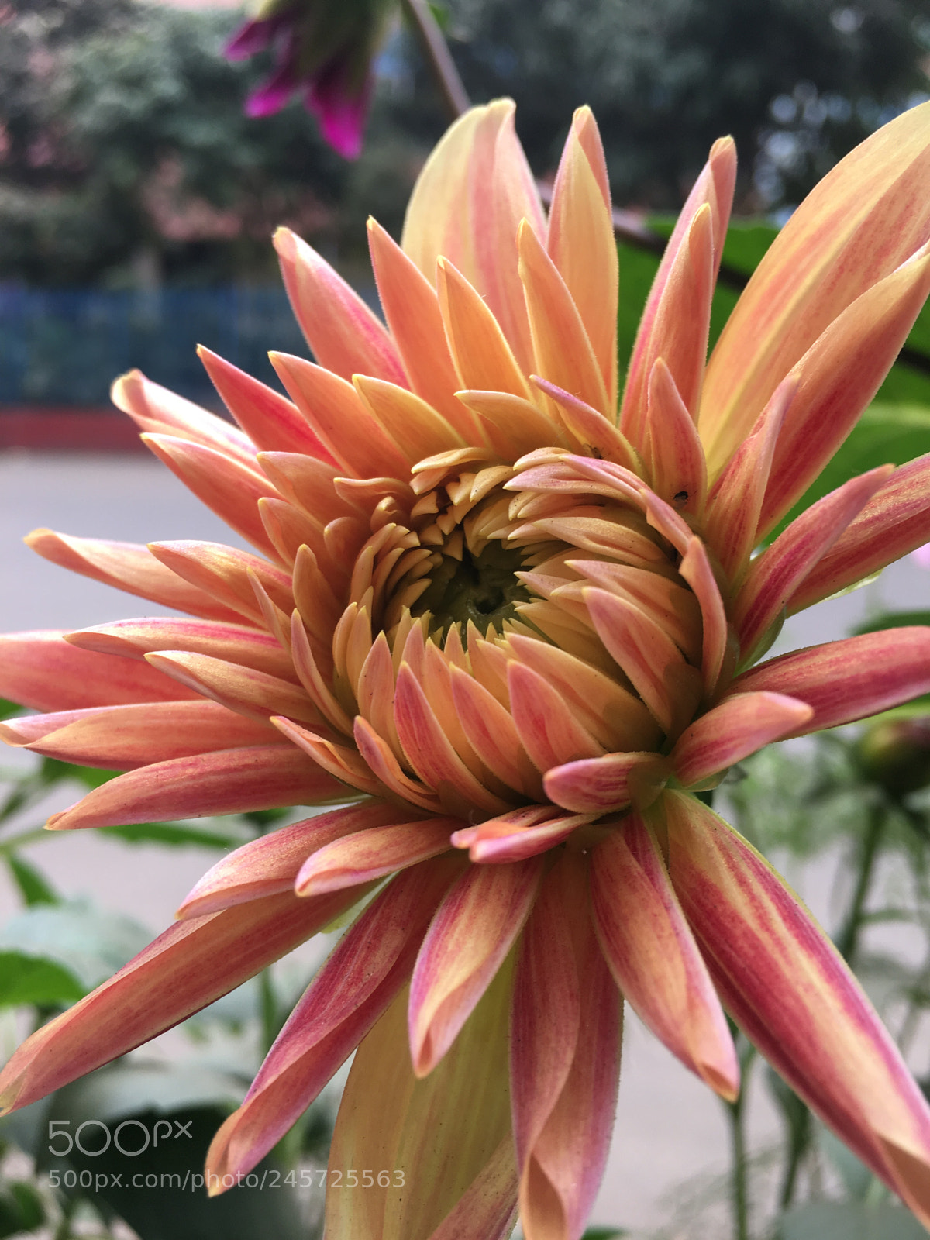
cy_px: 620
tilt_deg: -12.0
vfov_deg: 61.7
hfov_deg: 48.2
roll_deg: -0.4
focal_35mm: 29
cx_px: 465
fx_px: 1039
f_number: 2.2
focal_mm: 4.15
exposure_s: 1/133
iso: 25
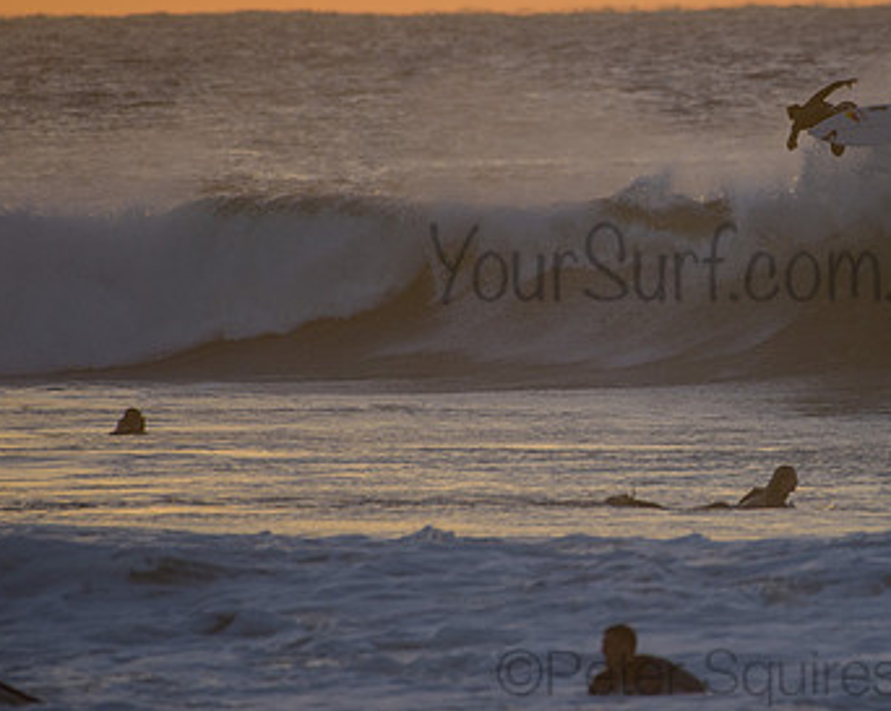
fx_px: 20999
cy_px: 241
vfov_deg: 1.9
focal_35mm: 797
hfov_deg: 2.4
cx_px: 698
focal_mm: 500
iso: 800
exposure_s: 1/2500
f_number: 5.6
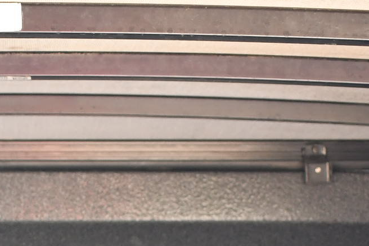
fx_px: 1609
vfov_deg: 8.3
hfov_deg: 12.9
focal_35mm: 157
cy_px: 501
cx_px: -31
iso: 800
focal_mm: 25
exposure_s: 1/60
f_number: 4.5
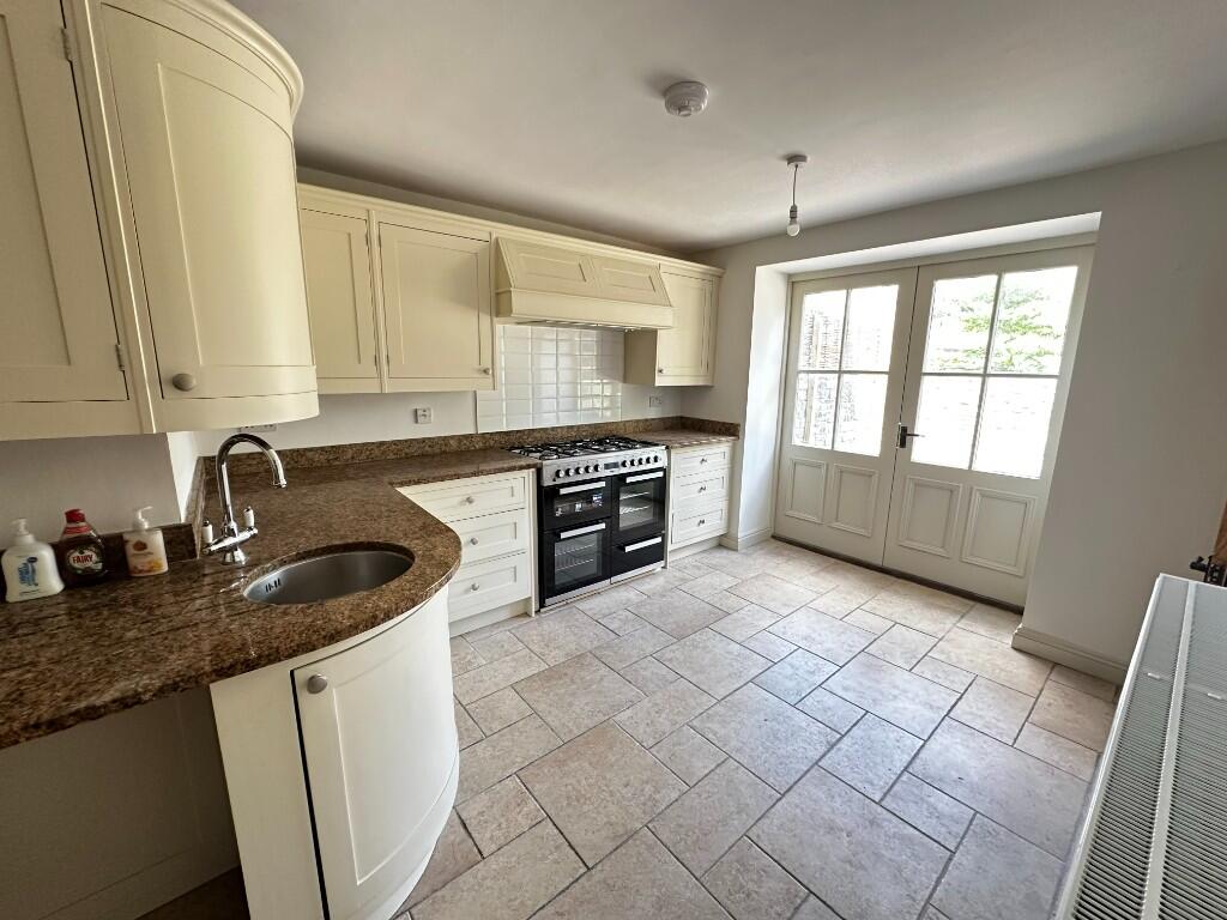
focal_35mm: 14
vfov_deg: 85.7
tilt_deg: -11.0
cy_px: 460
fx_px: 496
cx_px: 614
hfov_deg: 102.1
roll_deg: -0.9
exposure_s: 1/69
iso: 320
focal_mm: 2.22
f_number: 2.2
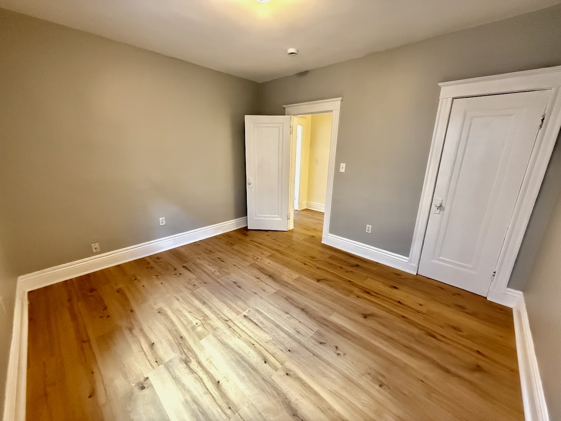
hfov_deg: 102.1
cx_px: 280
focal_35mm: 14
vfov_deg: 85.7
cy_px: 210
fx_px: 227
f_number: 2.2
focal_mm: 2.22
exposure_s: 1/60
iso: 1250
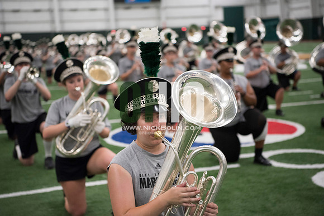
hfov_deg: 28.8
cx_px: 162
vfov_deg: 19.5
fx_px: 630
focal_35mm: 70
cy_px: 108
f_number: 3.2
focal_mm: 70
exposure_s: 1/200
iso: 3200
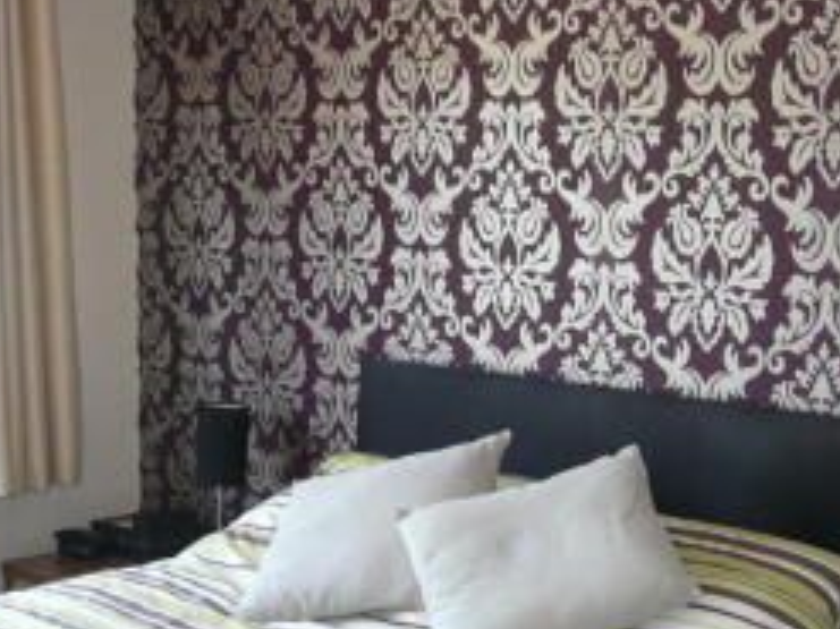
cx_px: 617
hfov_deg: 29.0
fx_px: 1601
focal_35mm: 66
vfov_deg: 22.0
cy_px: 484
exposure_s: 1/30
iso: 100
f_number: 2.8
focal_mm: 4.6
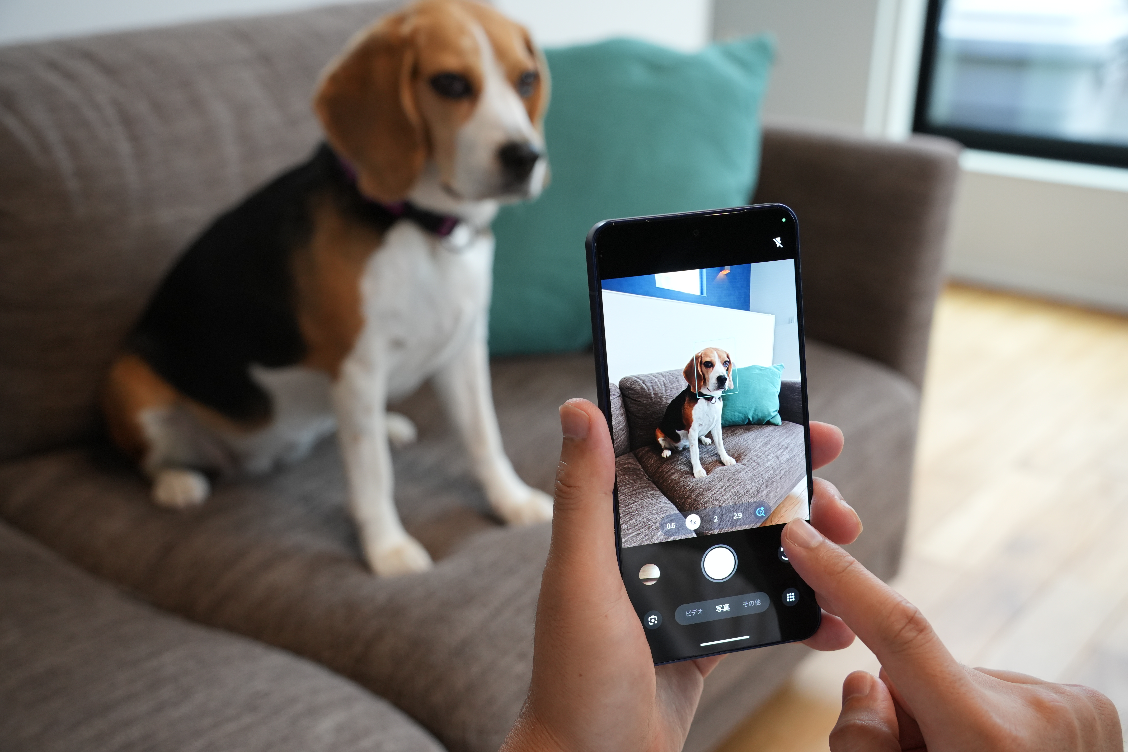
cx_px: 564
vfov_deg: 29.9
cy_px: 376
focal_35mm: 45
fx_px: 1410
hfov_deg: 43.6
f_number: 6.3
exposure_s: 1/160
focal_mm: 45
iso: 2000
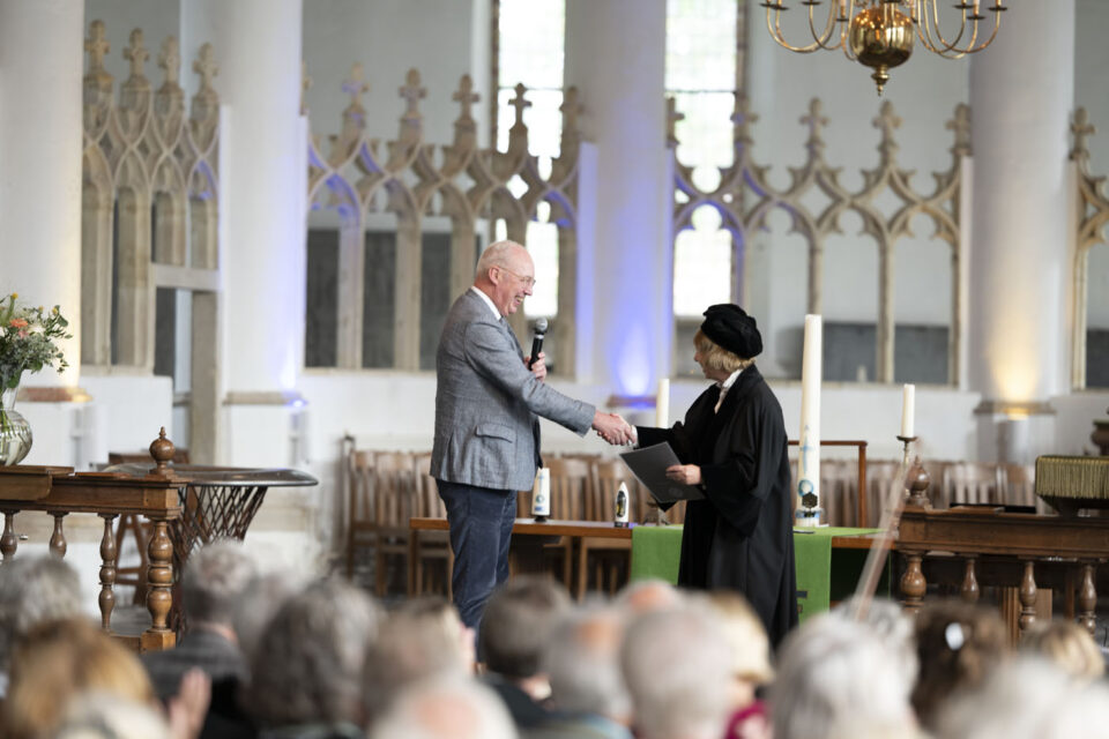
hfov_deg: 15.2
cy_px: 370
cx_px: 554
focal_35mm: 135
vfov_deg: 10.2
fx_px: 4158
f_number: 1.8
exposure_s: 1/250
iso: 400
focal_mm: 135
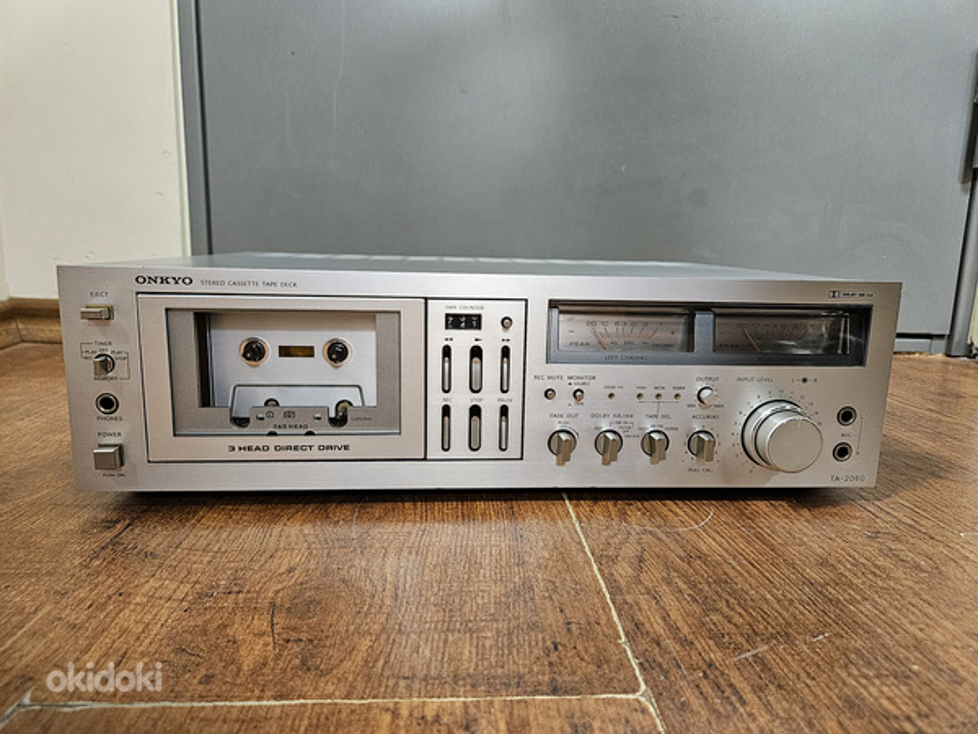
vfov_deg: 58.9
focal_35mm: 23
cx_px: 489
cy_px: 367
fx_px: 650
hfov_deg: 73.9
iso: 500
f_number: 1.8
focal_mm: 5.4
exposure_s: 1/50
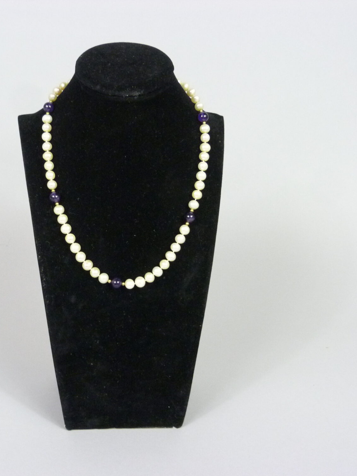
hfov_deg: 31.3
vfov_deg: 41.2
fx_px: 633
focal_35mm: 46
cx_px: 121
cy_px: 241
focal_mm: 6.1
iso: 400
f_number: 3
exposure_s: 1/40
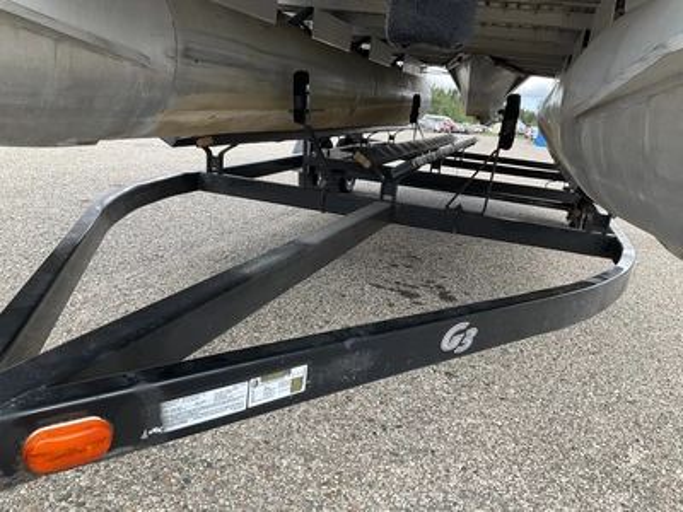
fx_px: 572
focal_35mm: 29
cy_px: 256
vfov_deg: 48.2
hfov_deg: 61.7
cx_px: 342
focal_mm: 3
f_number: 1.8
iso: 25
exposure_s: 1/268
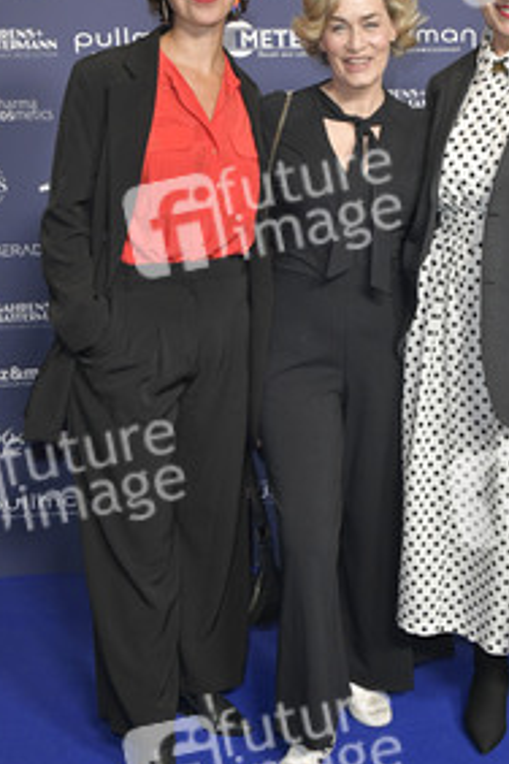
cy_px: 349
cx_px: 341
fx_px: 933
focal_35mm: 44
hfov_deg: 30.3
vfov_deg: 44.5
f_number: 6.3
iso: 2000
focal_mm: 31
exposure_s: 1/250
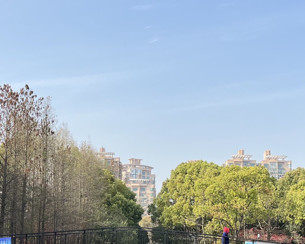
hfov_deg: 31.0
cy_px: 182
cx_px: 151
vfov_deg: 24.7
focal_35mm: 61
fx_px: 551
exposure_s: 1/1838
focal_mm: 5.7
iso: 50
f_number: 1.5
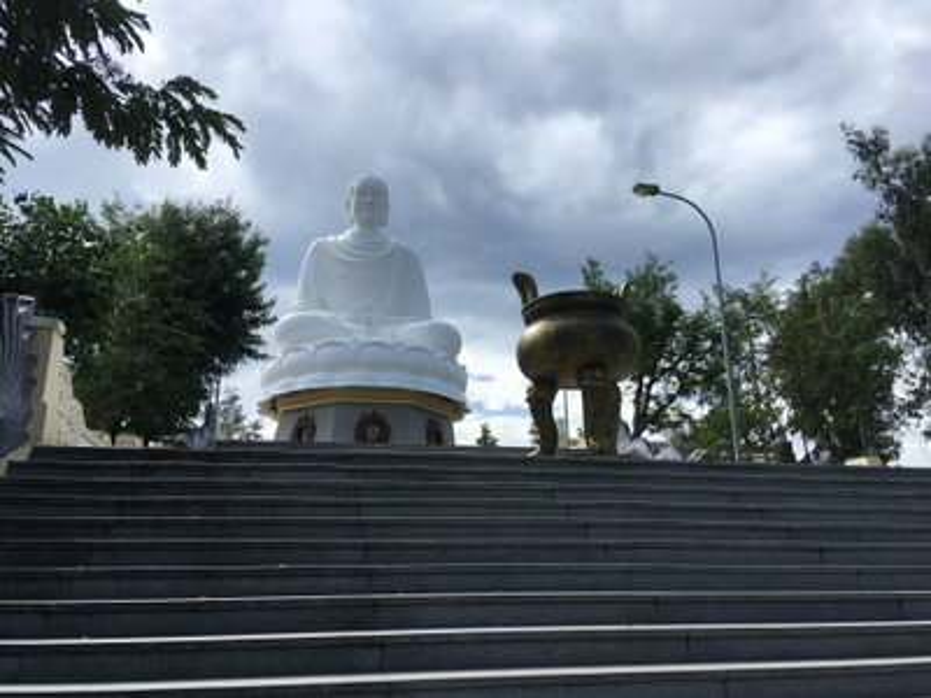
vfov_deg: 48.2
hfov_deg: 61.7
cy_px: 349
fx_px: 780
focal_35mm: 29
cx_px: 466
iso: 25
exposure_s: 1/1672
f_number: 2.2
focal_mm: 4.15
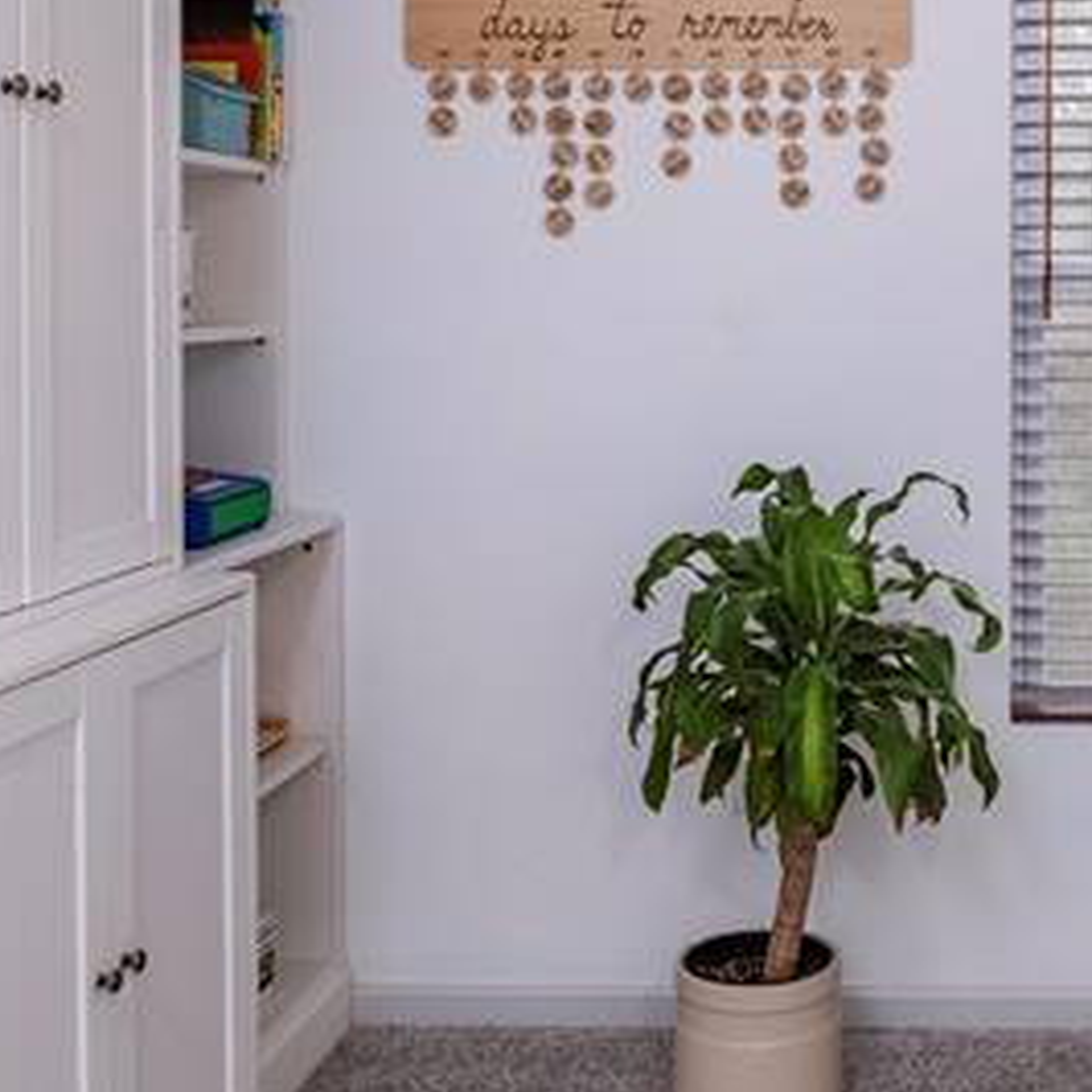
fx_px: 1749
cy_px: 279
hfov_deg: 32.7
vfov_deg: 34.0
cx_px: 1006
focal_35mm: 49
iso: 800
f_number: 6.4
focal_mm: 10
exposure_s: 1/125
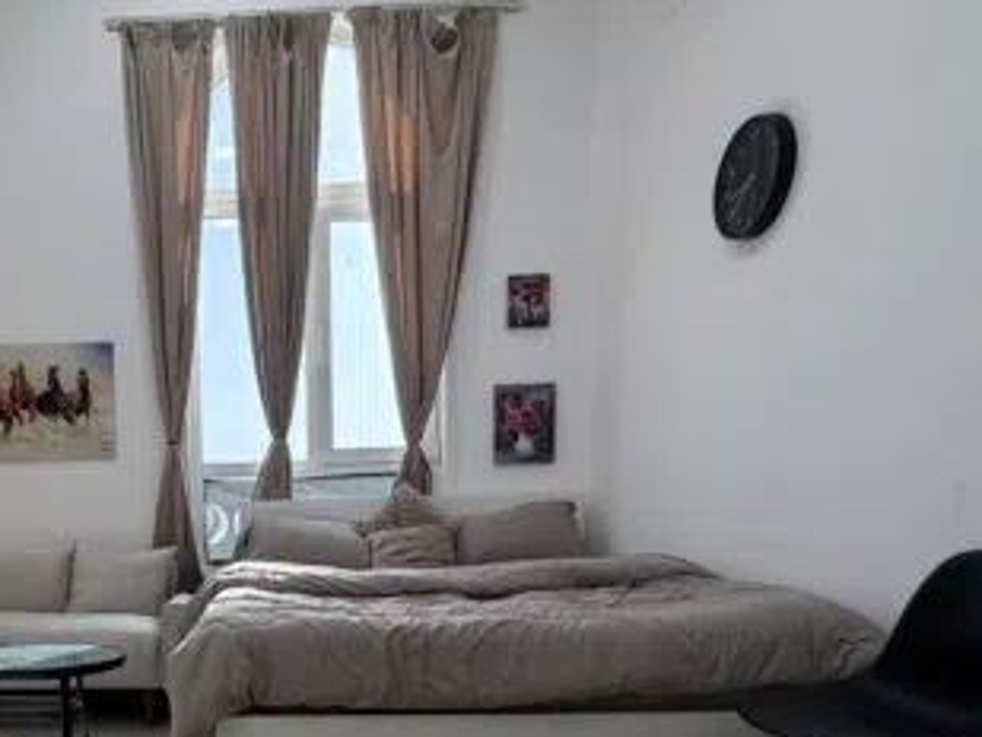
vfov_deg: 45.5
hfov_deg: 58.0
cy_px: 604
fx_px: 823
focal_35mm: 29
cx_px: 229
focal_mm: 2.22
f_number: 2.2
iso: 125
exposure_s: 1/100
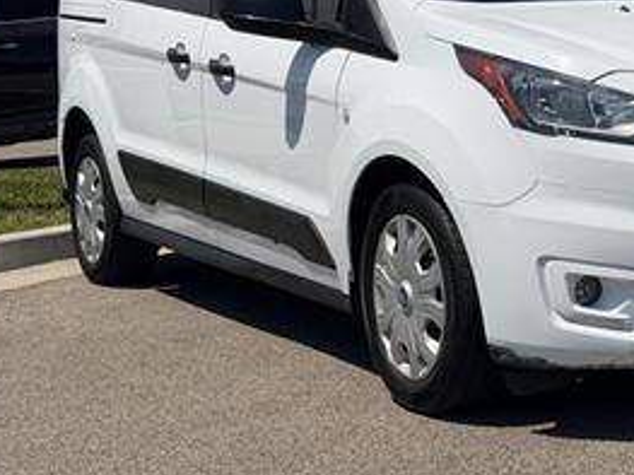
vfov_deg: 16.0
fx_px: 1684
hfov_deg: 20.9
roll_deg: +0.9
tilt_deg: -5.7
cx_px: 574
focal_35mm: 92
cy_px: 217
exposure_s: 1/13333
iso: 80
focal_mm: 6.76
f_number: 1.78
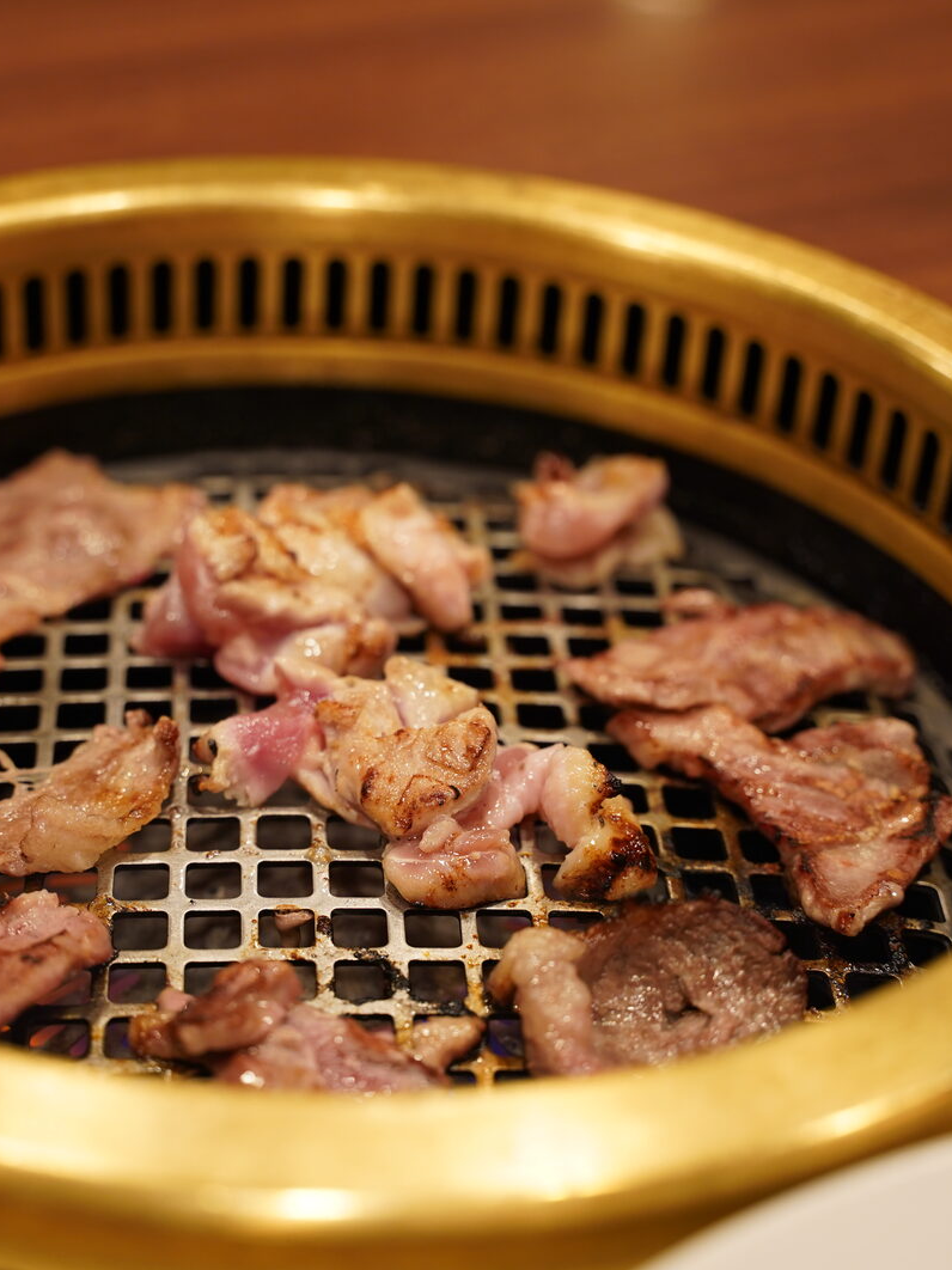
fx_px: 2631
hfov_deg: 20.5
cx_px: 391
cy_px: 637
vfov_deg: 27.1
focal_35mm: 72
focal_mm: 49.5
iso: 500
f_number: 2.8
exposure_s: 1/50
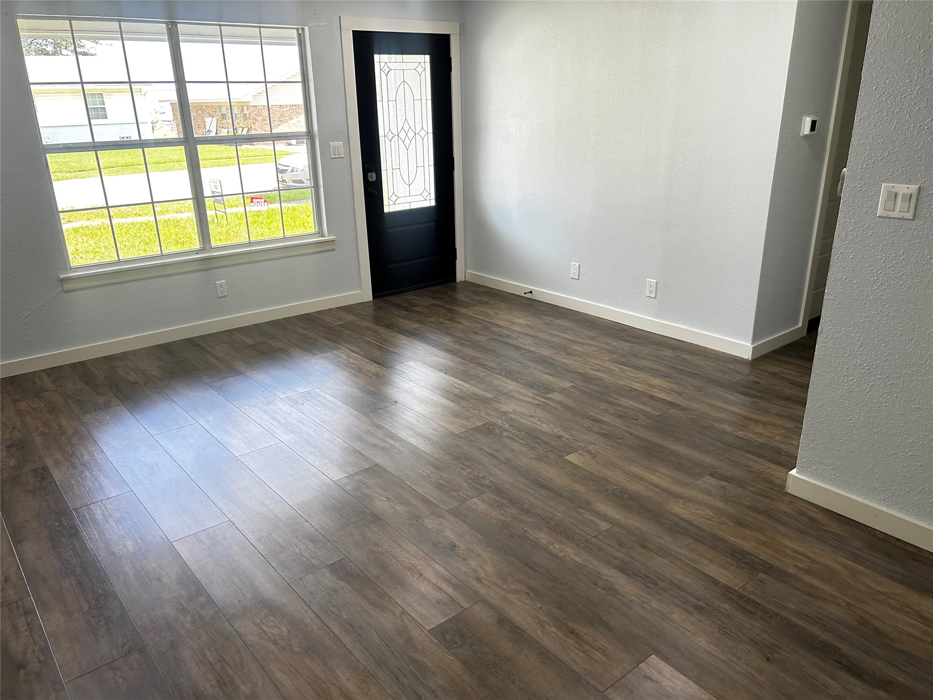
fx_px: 701
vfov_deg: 53.1
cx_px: 466
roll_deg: +2.8
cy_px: 350
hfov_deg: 67.3
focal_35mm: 26
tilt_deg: -20.5
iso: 80
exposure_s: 1/120
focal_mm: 5.7
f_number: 1.5
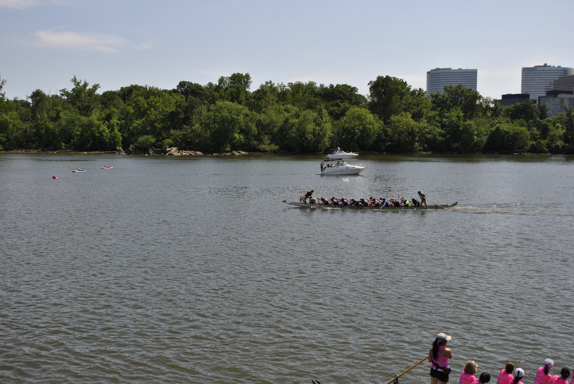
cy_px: 192
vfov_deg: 34.3
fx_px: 623
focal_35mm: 39
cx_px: 287
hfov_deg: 49.5
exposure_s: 1/800
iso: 100
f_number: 5
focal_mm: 26
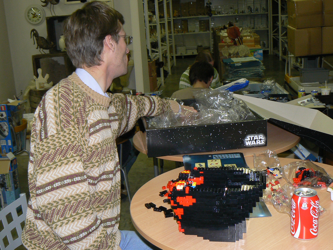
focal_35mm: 48
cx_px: 166
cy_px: 125
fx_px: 462
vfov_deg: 30.3
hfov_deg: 39.7
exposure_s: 1/30
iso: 100
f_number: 2.8
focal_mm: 6.7
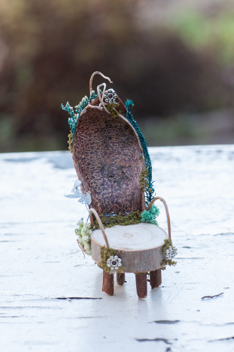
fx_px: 1320
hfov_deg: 10.1
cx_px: 117
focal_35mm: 135
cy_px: 176
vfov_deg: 15.2
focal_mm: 90
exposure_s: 1/80
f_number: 10
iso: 640
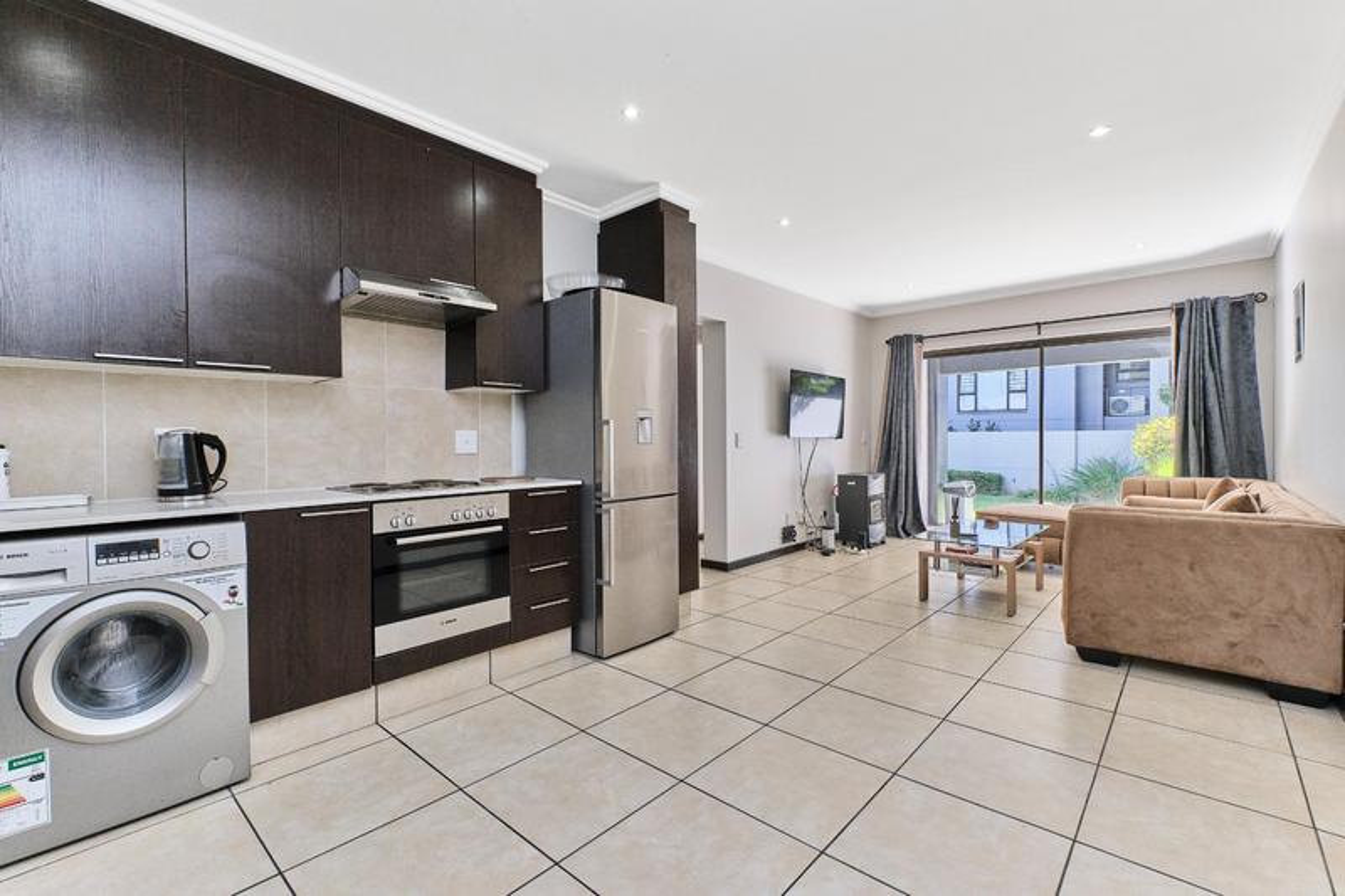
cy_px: 448
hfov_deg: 100.4
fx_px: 560
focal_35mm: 15
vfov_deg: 77.3
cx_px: 672
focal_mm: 10
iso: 800
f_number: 10
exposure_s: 1/50
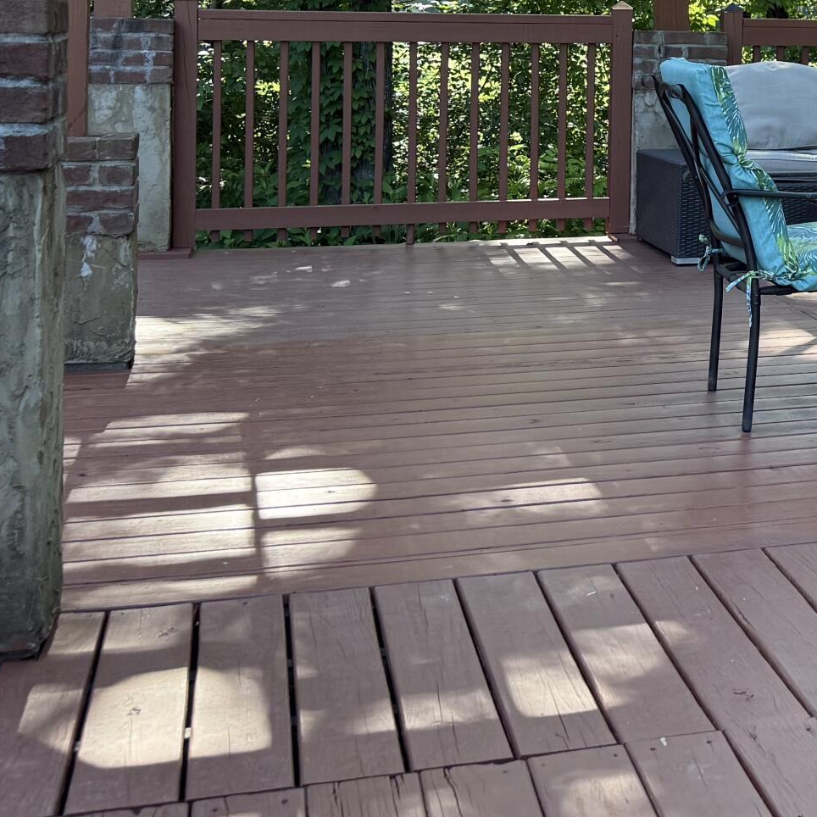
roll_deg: -1.6
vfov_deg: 25.1
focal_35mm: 66
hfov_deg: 23.8
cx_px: 979
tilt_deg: -0.5
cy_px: 32
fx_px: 1762
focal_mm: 6.76
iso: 100
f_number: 1.78
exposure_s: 1/491
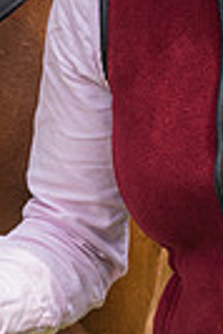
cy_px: -151
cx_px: 78
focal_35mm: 783
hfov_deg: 1.8
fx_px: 7256
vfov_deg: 2.6
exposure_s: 1/320
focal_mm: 135
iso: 50
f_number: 4.5
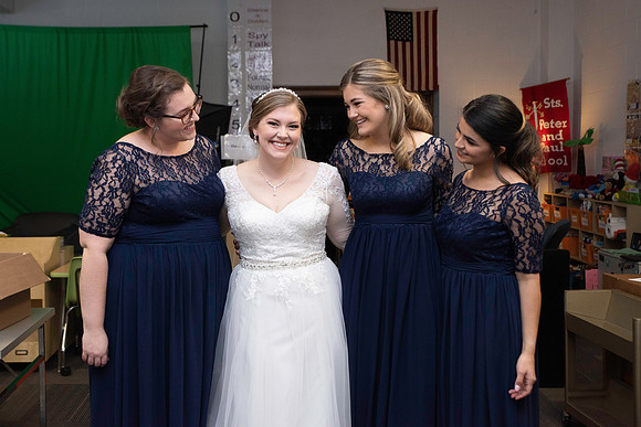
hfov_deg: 46.6
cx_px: 260
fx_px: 741
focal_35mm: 42
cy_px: 173
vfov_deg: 32.1
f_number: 4.5
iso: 640
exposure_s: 1/200
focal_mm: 35
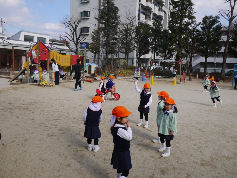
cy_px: 89
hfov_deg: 63.4
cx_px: 118
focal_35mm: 28
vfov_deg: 49.7
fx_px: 192
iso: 160
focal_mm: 14
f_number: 6.3
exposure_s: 1/800
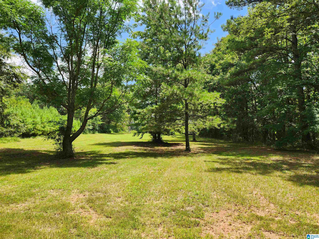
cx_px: 160
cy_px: 120
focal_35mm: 23
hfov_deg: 73.9
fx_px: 212
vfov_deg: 58.9
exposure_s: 1/873
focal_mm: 5.4
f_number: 1.8
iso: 20
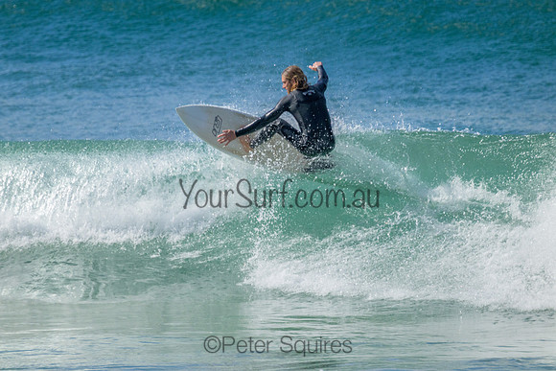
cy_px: 186
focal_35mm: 800
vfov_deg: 1.7
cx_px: 278
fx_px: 12358
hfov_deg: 2.6
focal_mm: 800
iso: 1600
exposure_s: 1/1600
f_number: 11
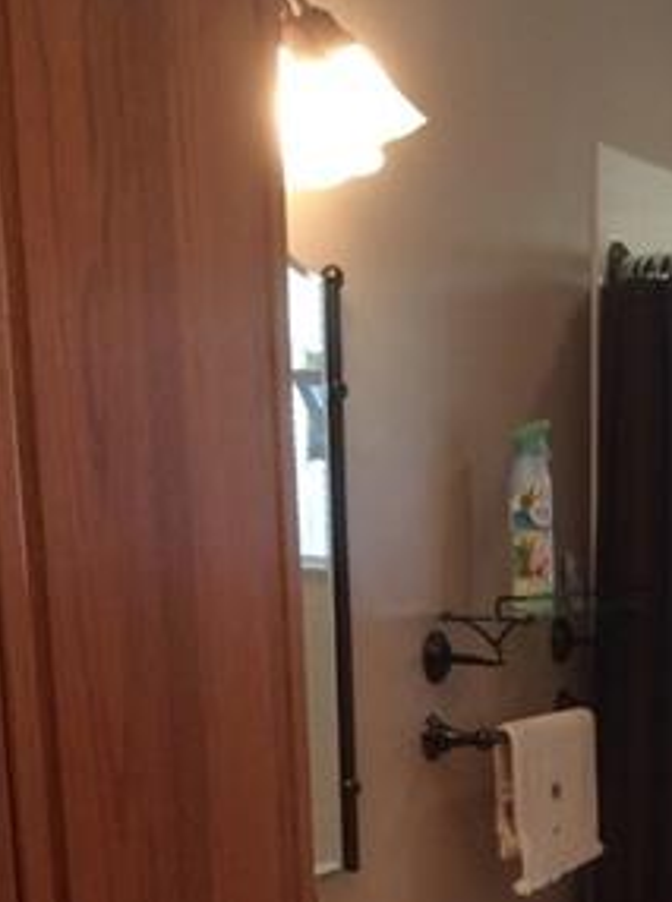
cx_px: 699
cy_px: 1151
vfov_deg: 20.9
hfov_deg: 16.7
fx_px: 2236
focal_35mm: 86
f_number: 2.4
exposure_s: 1/24
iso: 40
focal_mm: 3.3
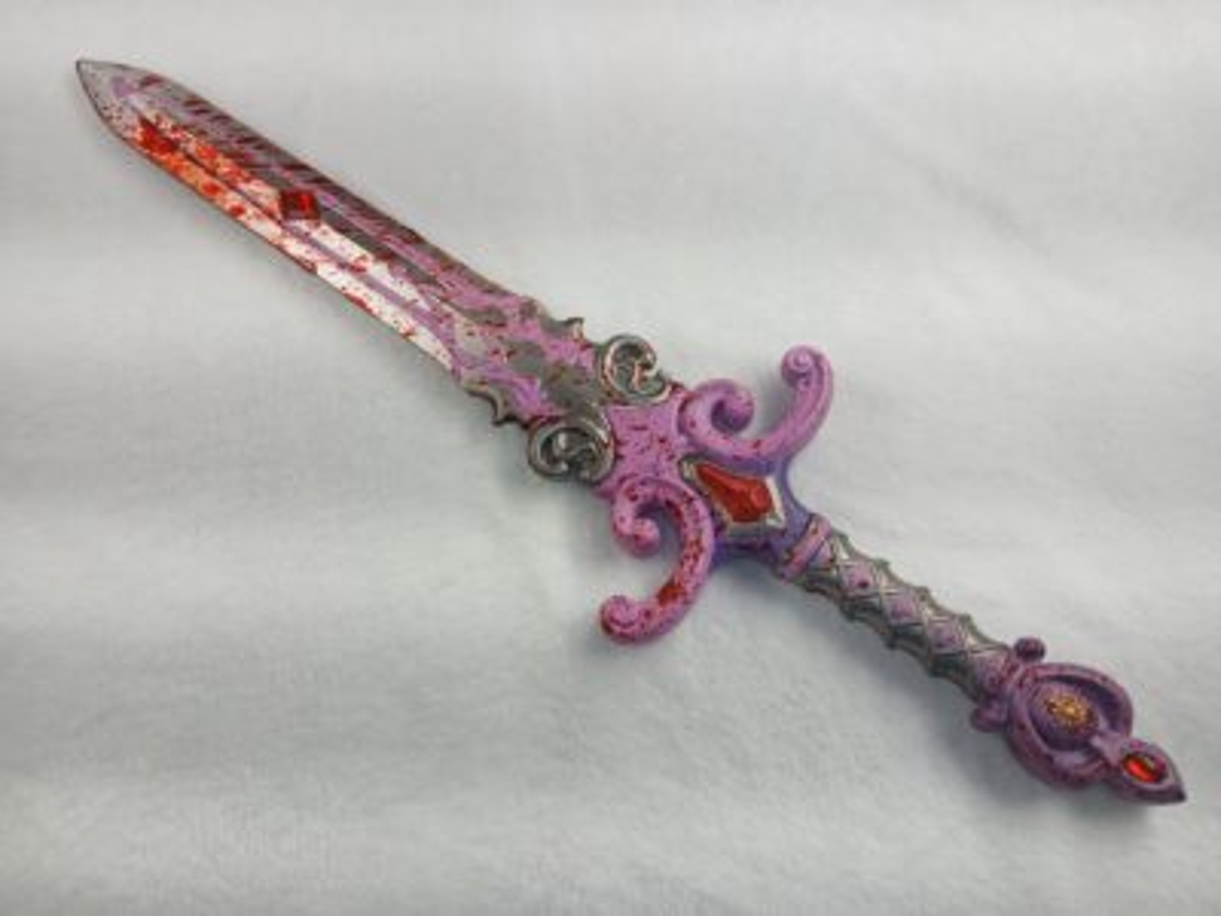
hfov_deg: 67.3
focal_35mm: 26
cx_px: 610
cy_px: 458
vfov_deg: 53.1
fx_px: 917
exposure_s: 1/100
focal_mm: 3.98
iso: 20
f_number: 1.8
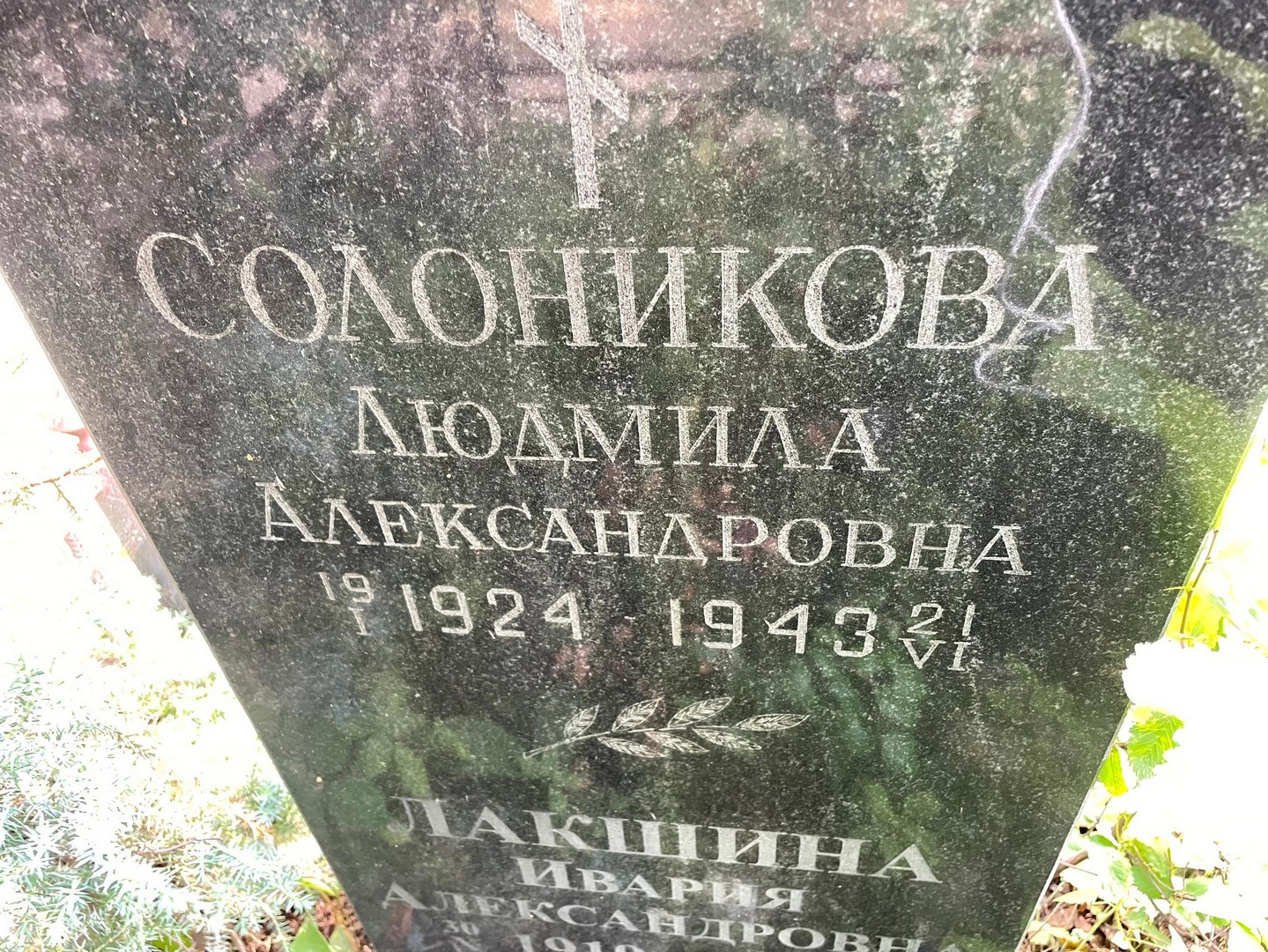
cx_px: 634
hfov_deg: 67.3
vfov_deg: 53.1
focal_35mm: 26
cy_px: 476
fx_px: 953
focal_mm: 4.2
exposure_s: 1/60
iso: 160
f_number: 1.6
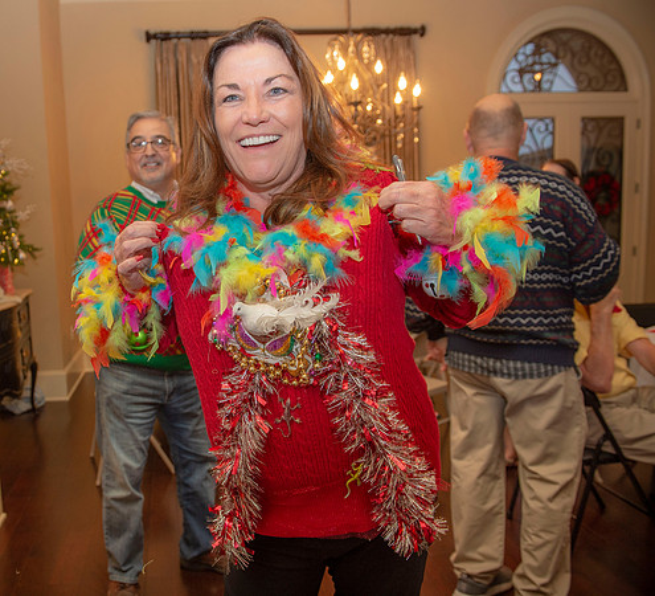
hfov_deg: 56.1
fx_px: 596
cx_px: 208
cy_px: 298
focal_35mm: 29
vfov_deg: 53.1
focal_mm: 24
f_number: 4
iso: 800
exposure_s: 1/60
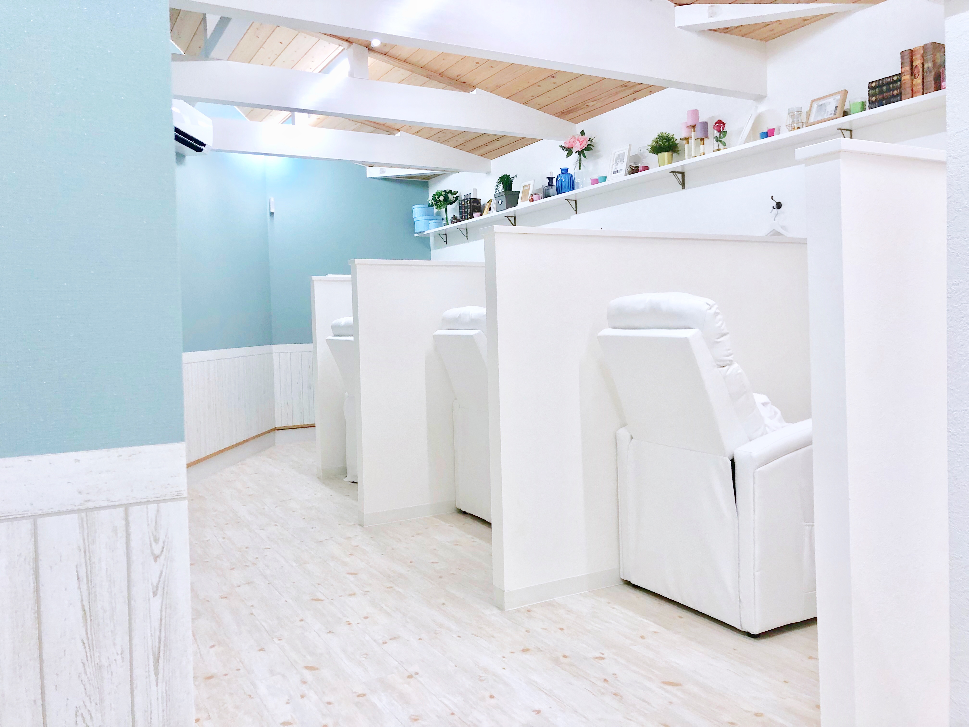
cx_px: 484
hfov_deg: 63.4
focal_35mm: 28
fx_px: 784
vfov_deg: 49.7
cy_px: 364
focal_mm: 4
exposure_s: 1/33
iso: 32
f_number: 1.8
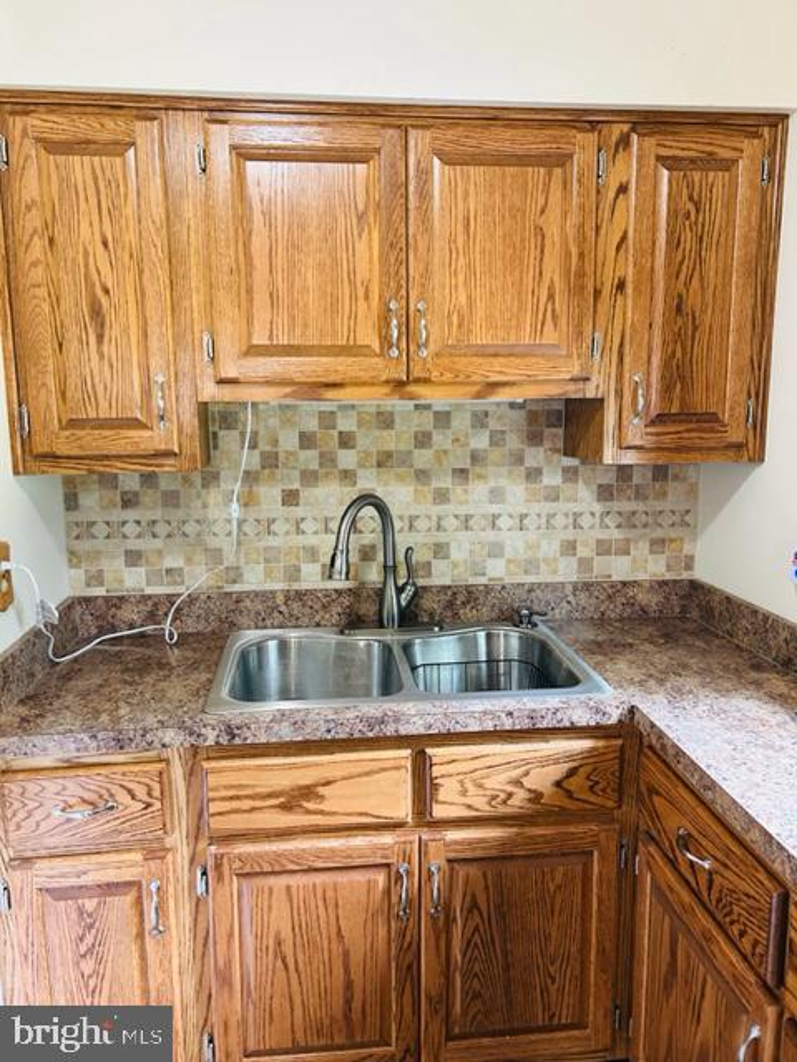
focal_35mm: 26
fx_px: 798
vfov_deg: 67.3
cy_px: 531
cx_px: 398
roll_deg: -0.4
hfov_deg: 53.1
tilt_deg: -9.9
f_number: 1.5
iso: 320
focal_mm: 5.7
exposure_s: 1/60
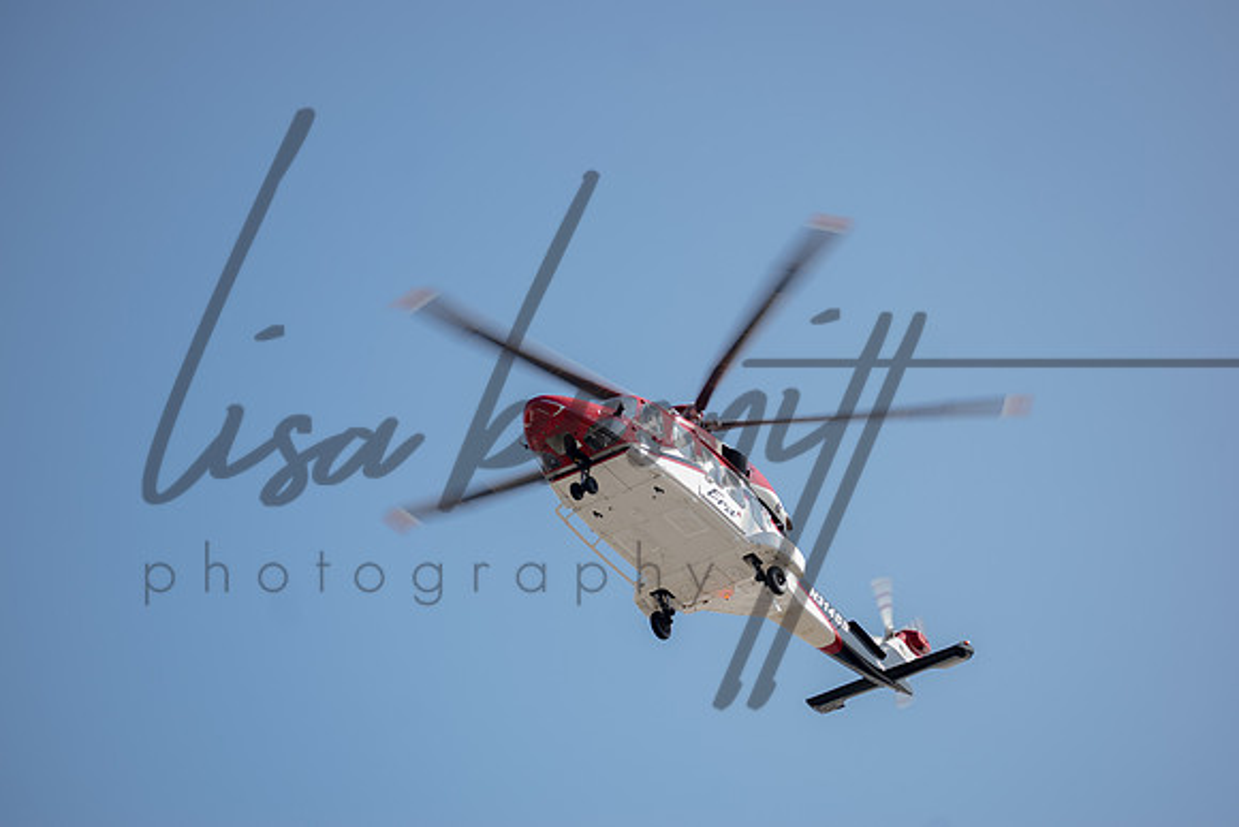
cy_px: 414
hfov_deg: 17.5
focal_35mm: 117
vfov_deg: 11.7
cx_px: 620
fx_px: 4028
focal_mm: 78
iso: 100
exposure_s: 1/250
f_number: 4.8
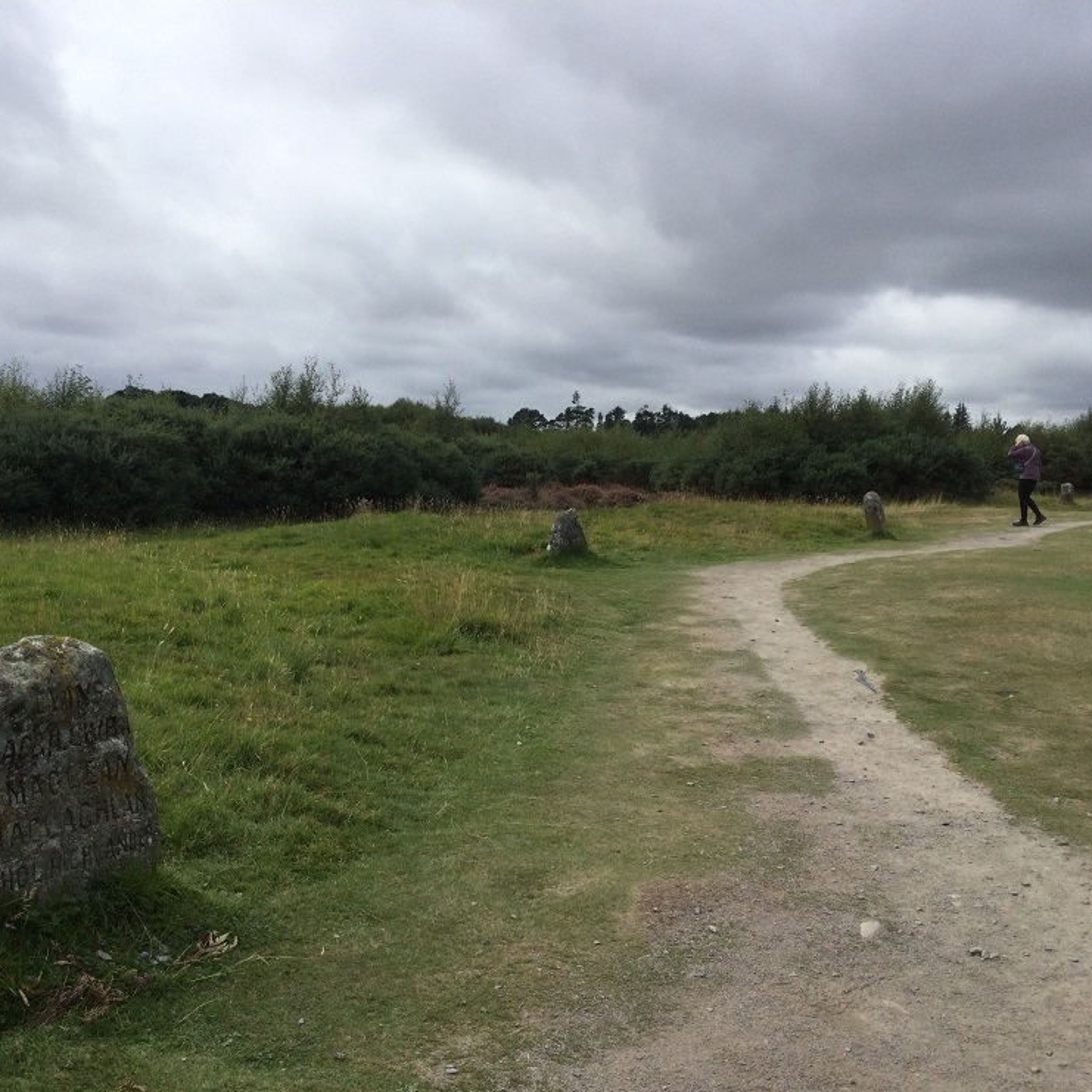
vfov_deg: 44.9
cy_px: 550
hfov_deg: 44.9
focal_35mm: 37
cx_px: 554
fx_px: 1321
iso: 25
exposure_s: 1/1567
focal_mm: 3.3
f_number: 2.4
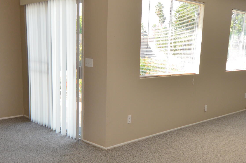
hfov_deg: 48.5
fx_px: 273
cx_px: 119
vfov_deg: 33.2
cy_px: 100
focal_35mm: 40
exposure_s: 1/100
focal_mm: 10
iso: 125
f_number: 5
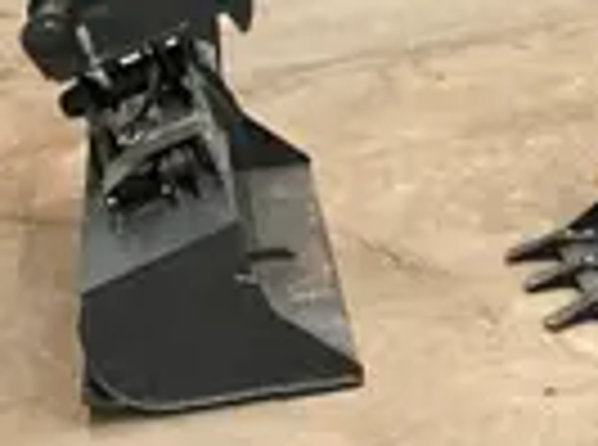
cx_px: 917
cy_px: -234
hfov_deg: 16.9
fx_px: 1809
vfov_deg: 13.2
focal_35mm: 105
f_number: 1.8
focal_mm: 3
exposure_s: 1/60
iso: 250
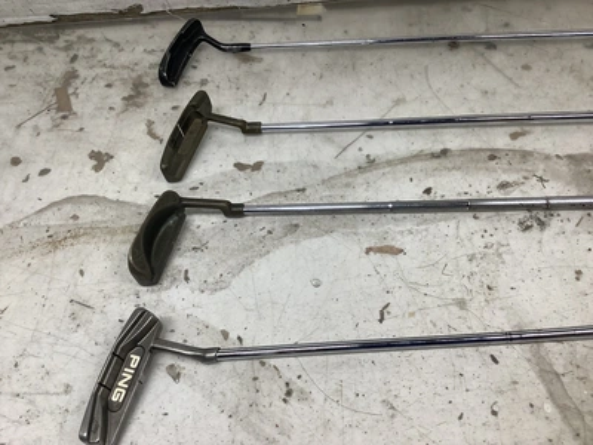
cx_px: 296
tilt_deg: -54.0
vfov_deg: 45.4
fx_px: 531
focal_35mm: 31
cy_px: 222
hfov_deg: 58.4
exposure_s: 1/120
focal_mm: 3.3
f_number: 2.4
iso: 64
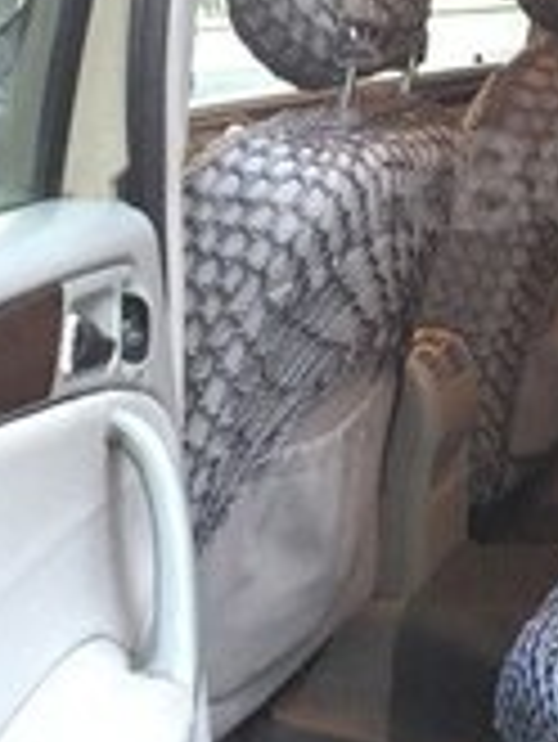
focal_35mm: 87
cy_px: 180
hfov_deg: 16.7
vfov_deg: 22.3
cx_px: 522
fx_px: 1867
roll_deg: +3.4
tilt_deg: -7.1
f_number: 2.2
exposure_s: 1/17
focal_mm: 4.15
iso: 500
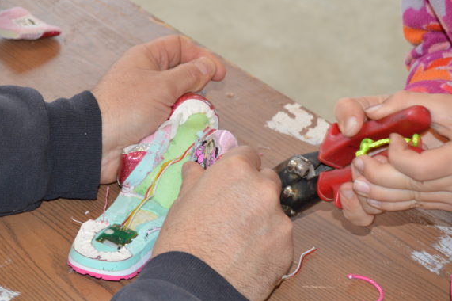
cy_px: 108
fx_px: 1318
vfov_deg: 13.0
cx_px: 187
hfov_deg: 19.5
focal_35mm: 105
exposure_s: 1/60
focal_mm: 52
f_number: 5.6
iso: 400
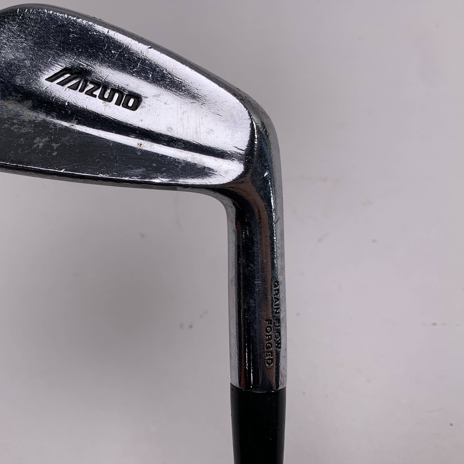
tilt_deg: -60.3
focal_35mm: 36
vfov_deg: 46.0
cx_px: 138
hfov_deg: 45.0
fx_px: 546
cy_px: 234
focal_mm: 4.25
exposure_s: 1/386
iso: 25
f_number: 1.8
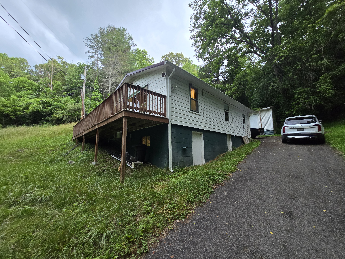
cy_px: 130
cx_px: 172
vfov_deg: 89.9
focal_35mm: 13
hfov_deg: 106.2
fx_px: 130
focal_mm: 2.2
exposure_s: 1/60
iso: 250
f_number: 2.2
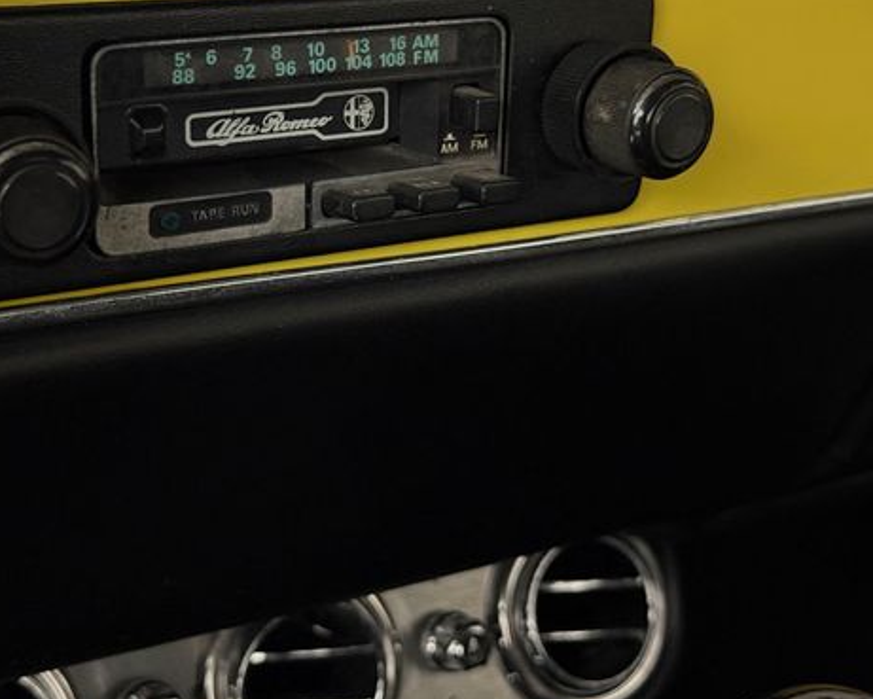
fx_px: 1680
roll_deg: -4.7
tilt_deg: -16.4
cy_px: 265
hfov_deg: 29.1
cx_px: 343
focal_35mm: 65
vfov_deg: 23.4
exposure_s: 1/30
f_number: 1.78
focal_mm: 6.76
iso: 500
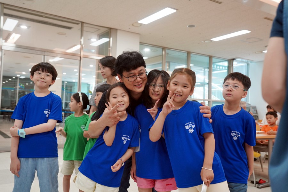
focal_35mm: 35
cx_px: 144
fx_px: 280
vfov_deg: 37.9
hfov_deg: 54.4
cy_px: 96
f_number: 4
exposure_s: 1/160
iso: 1600
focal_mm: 35
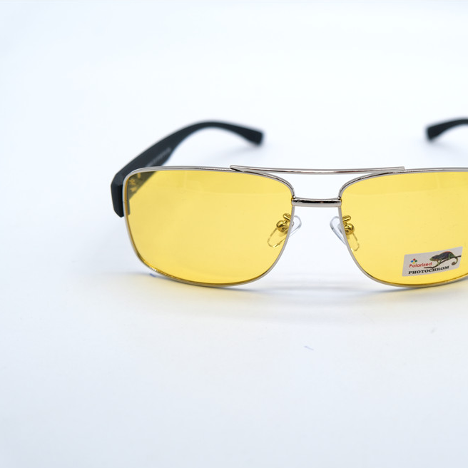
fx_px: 1010
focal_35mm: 66
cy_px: 236
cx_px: 310
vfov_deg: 26.1
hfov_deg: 26.0
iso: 250
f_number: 3.6
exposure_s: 1/1000
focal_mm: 34.3
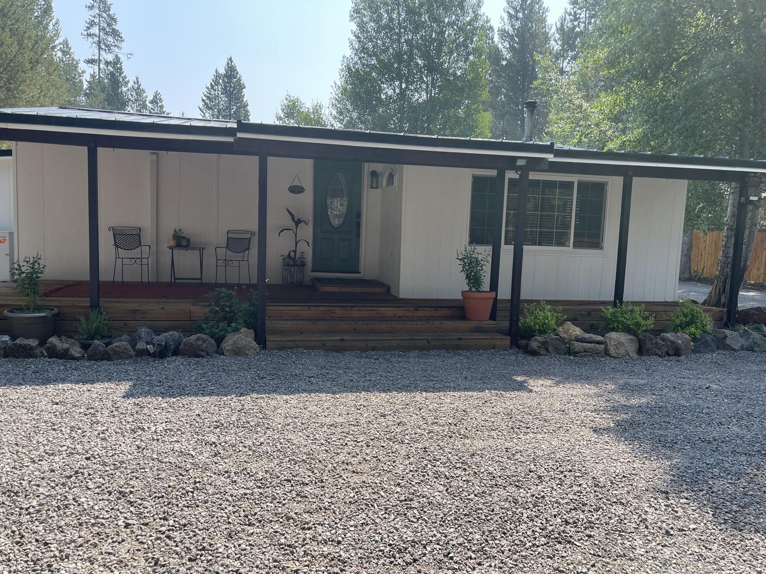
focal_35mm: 27
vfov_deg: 51.3
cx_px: 376
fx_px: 597
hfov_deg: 65.3
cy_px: 296
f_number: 1.6
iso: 32
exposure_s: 1/1038
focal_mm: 5.1
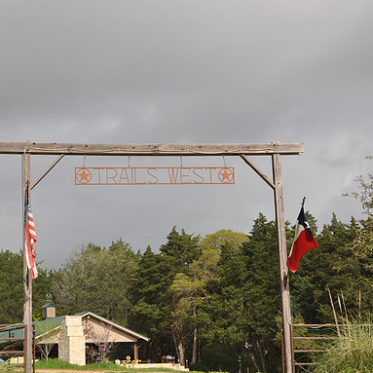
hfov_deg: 21.4
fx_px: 987
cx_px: 162
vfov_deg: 21.4
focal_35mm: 81
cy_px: 186
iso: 200
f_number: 7.1
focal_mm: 42
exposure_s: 1/200
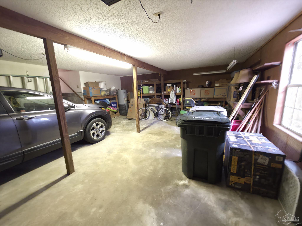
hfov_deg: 106.2
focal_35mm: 13
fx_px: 113
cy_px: 113
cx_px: 151
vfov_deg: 89.9
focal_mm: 2.2
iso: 250
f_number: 1.9
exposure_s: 1/6.32
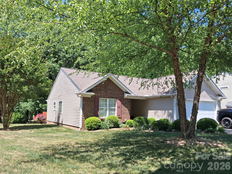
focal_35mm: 27
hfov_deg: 65.3
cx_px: 116
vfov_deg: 51.4
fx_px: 181
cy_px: 87
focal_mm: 4
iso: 25
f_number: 1.8
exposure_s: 1/290
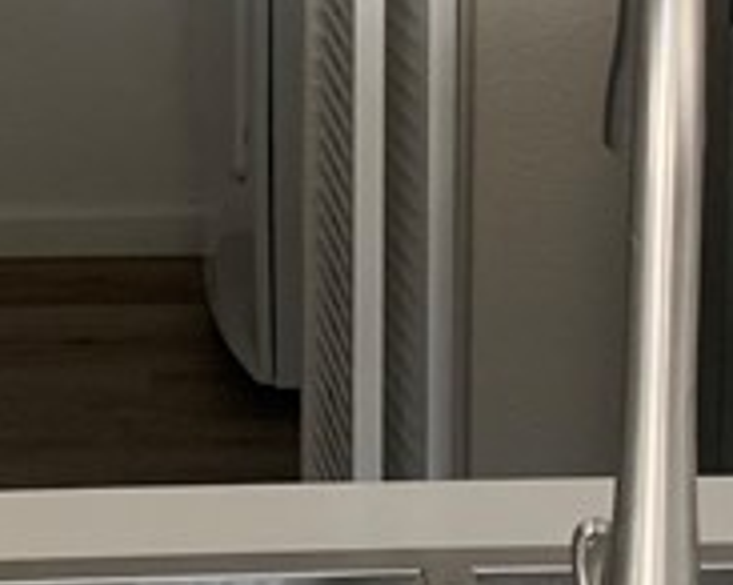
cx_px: 188
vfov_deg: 10.6
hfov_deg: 13.5
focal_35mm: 142
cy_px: -144
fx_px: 3077
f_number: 1.8
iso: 200
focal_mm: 4.25
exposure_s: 1/60
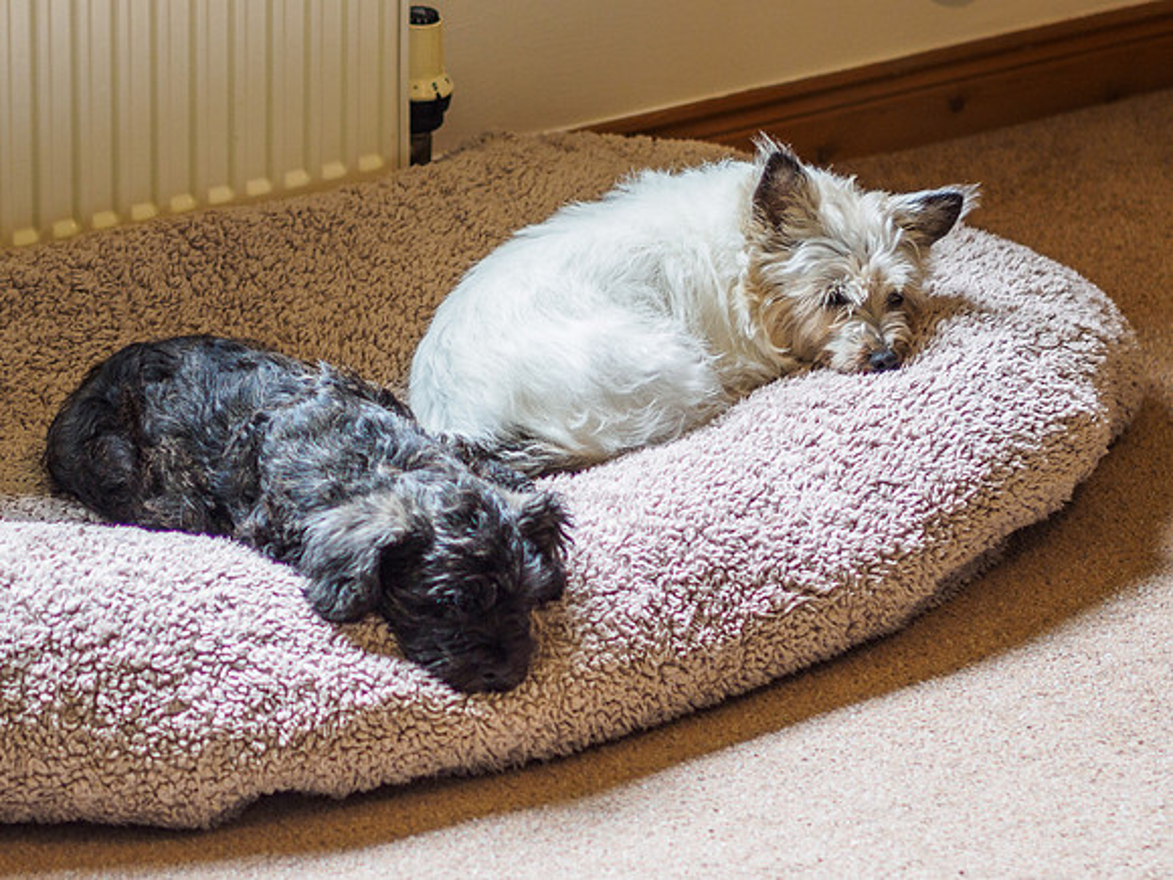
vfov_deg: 9.7
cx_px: 520
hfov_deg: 12.9
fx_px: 5185
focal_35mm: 153
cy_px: 336
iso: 200
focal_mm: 45
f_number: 1.8
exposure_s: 1/60
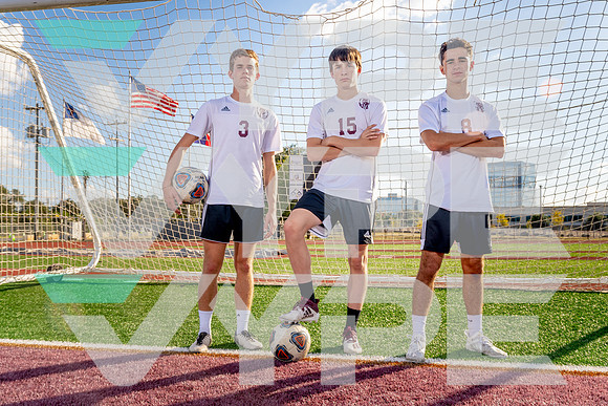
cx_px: 304
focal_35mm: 32
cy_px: 203
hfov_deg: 58.7
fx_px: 541
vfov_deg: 41.1
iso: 100
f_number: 8
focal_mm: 32
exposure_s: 1/125
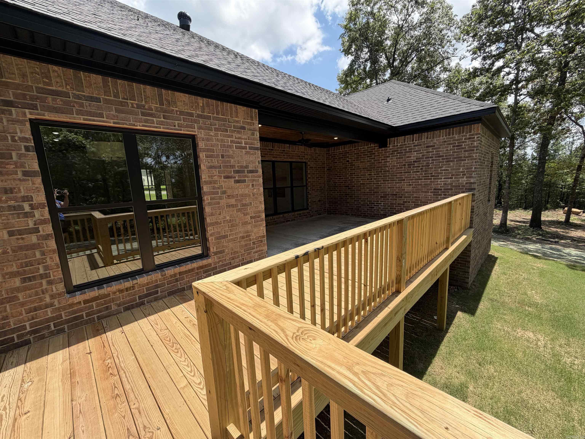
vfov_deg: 85.7
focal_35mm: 14
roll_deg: +3.8
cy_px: 220
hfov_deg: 102.1
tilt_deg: -9.3
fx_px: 237
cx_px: 292
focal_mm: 2.22
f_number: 2.2
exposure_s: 1/770
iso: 40
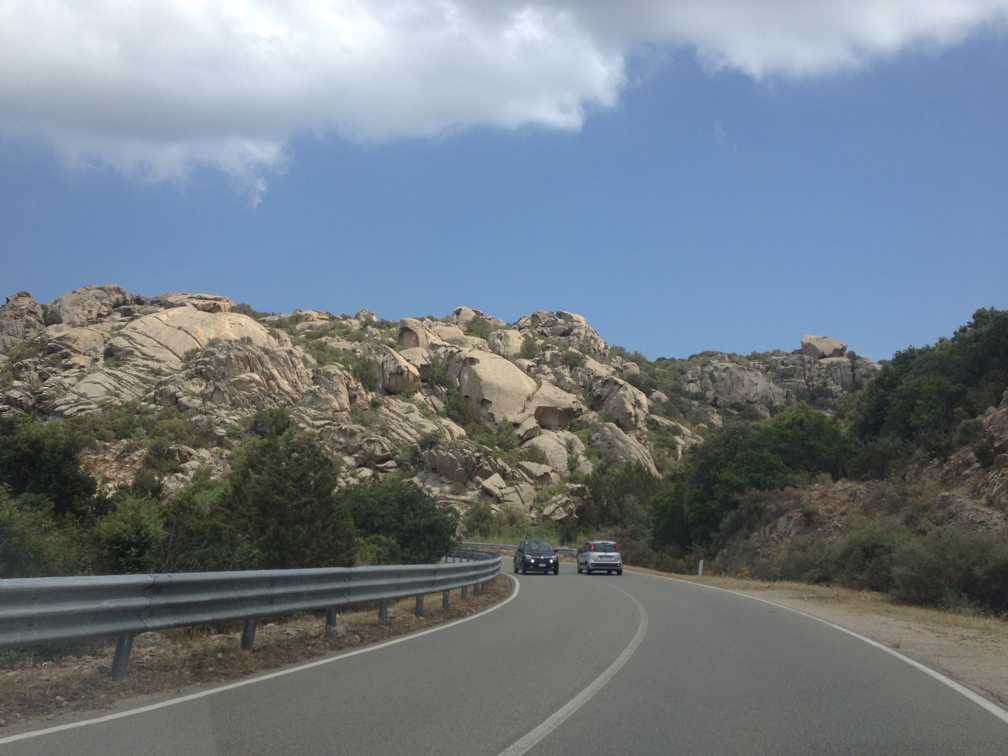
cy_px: 378
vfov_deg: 40.7
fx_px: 1019
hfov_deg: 52.6
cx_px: 504
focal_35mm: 35
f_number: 2.4
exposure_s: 1/1346
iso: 50
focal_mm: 4.28
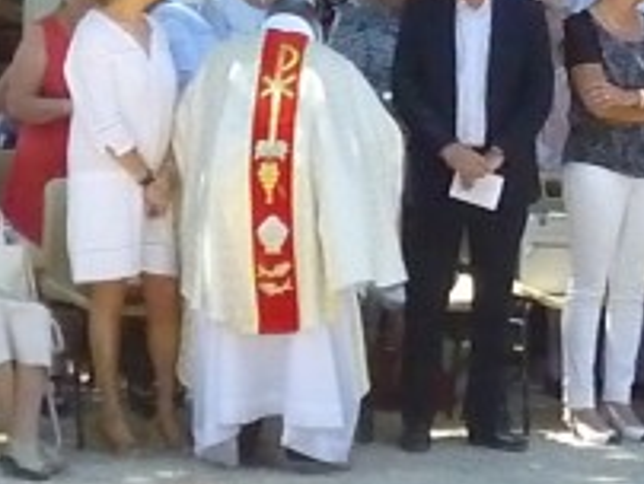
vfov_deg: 5.5
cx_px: 555
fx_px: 5066
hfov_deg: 7.3
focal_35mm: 272
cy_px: 3
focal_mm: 15.3
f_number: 5
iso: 1600
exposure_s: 1/640
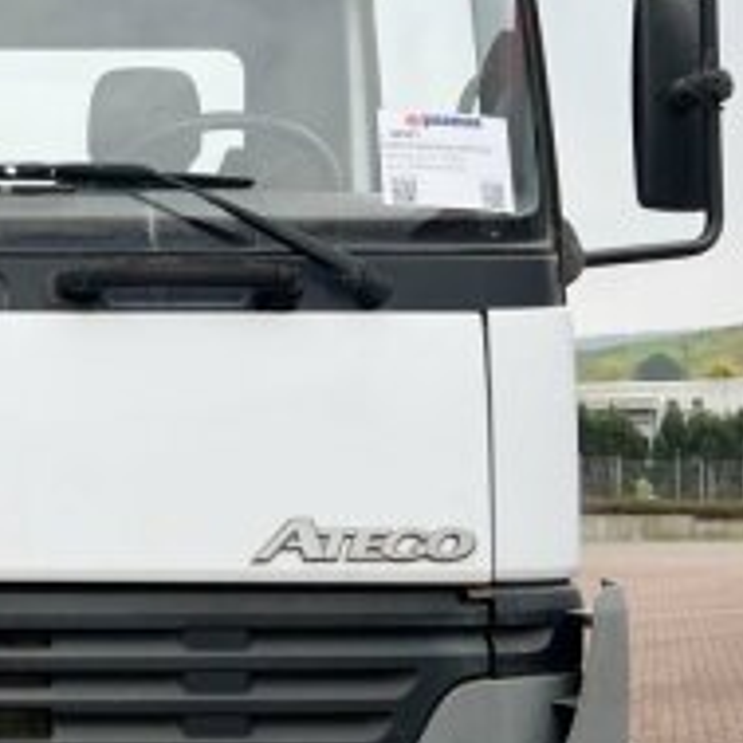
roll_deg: +0.8
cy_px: 452
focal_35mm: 78
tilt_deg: +3.4
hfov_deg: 20.9
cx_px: -106
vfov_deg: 22.2
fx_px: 1894
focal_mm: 5.7
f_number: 1.5
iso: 50
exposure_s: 1/718
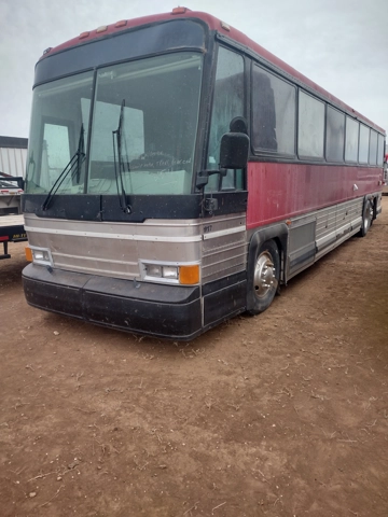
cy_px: 258
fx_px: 404
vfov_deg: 65.3
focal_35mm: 27
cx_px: 194
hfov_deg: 51.4
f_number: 1.7
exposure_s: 1/731
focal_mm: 4.71
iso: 100
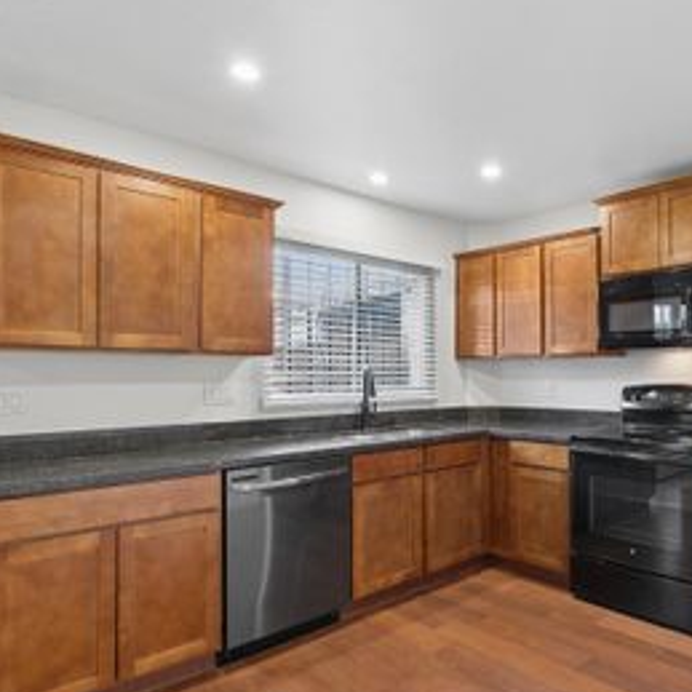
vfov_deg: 67.2
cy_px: 365
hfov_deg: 64.6
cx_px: 486
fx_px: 520
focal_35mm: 23
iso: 320
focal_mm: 14
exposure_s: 1/2.5
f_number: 9
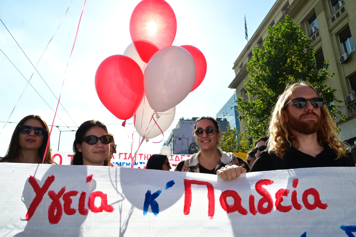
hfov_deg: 65.5
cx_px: 178
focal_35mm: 28
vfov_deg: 46.4
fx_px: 277
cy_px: 118
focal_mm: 28
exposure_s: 1/500
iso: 400
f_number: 10
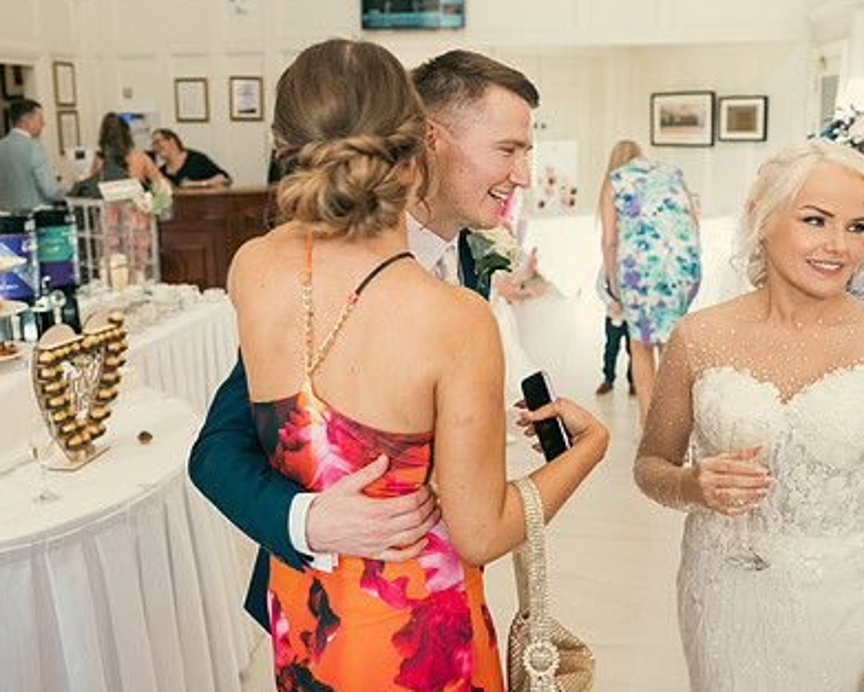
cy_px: 308
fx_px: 998
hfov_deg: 46.8
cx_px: 440
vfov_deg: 38.2
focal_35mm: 39
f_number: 3.5
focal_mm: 28
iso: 800
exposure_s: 1/160
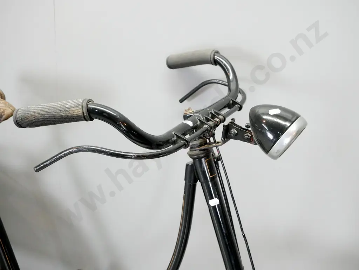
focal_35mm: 44
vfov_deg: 32.9
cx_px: 180
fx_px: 457
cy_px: 135
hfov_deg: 42.9
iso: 3200
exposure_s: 1/30
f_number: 5.6
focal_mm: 22
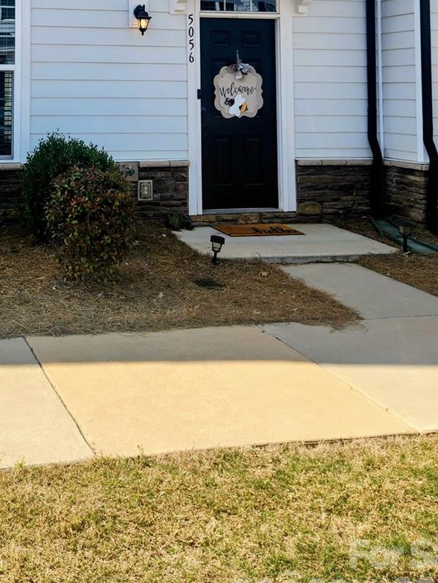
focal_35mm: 45
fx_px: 759
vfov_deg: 38.9
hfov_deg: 30.9
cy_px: 51
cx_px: 54
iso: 20
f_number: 1.8
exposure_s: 1/947
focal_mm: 5.4
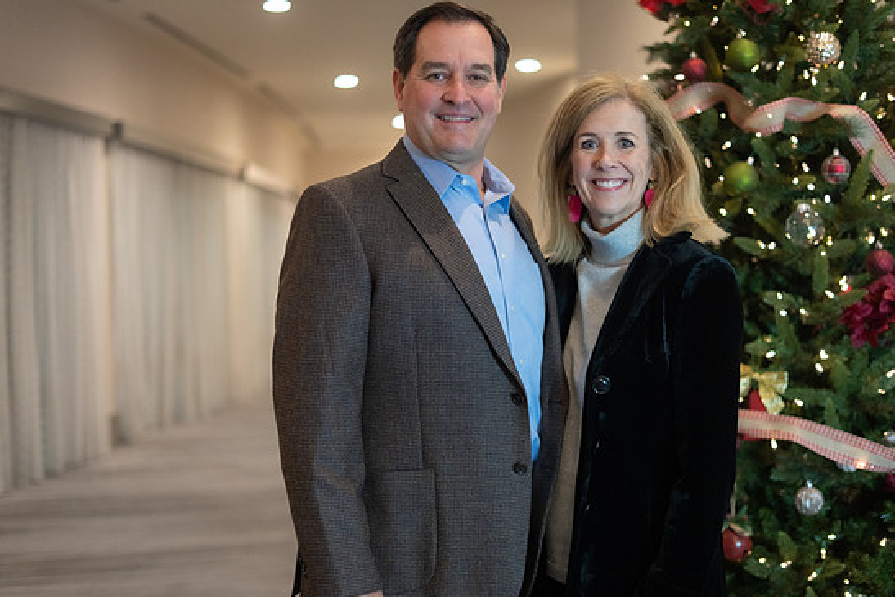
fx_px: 1318
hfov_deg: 37.5
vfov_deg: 25.5
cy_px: 303
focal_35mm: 53
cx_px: 470
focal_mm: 50
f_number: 1.8
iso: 1250
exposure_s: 1/320
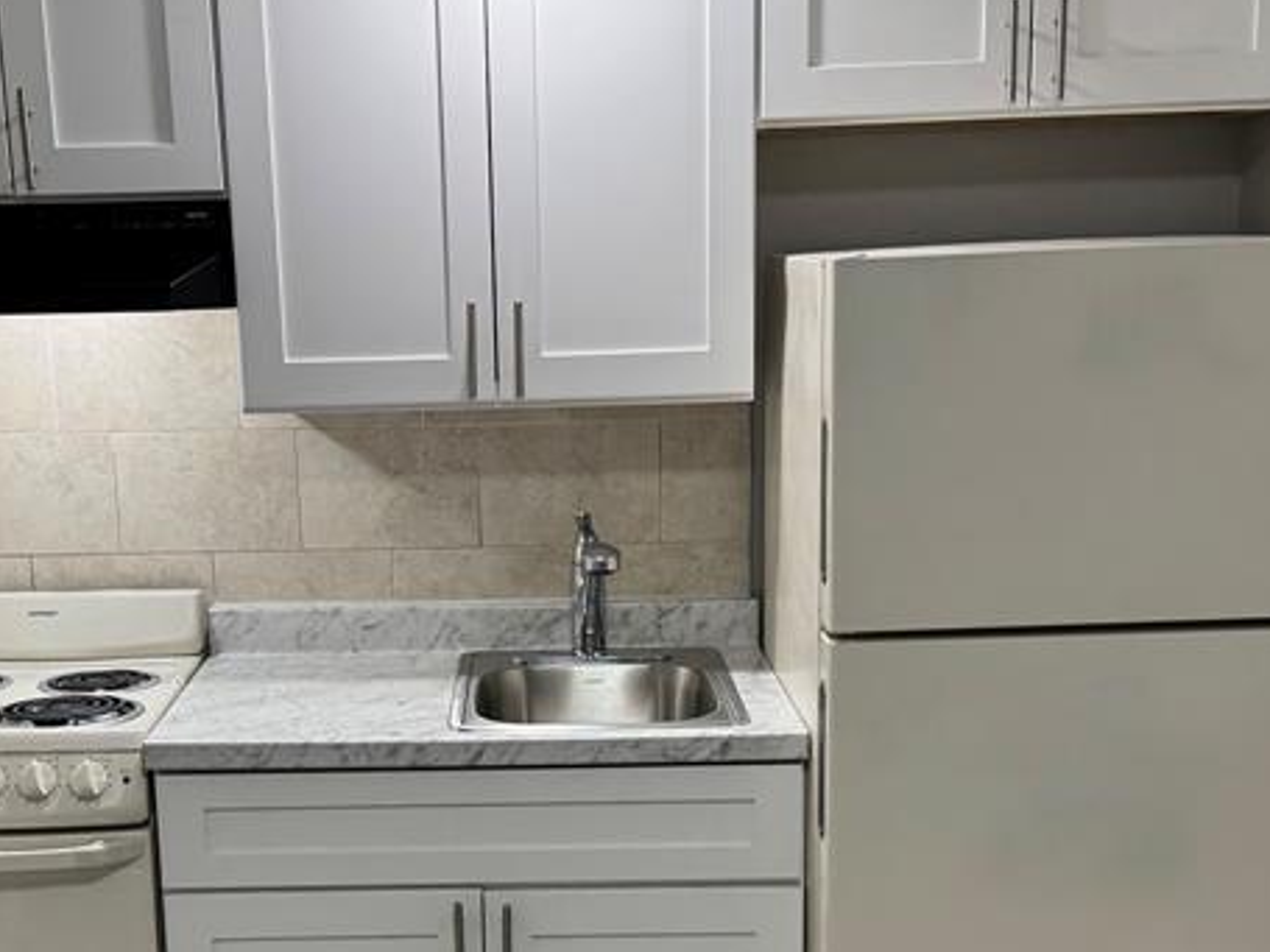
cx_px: 505
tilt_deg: -15.0
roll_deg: +0.9
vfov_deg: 26.6
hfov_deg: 35.4
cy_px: 743
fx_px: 1981
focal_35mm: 54
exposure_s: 1/120
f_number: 1.78
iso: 200
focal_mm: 6.76
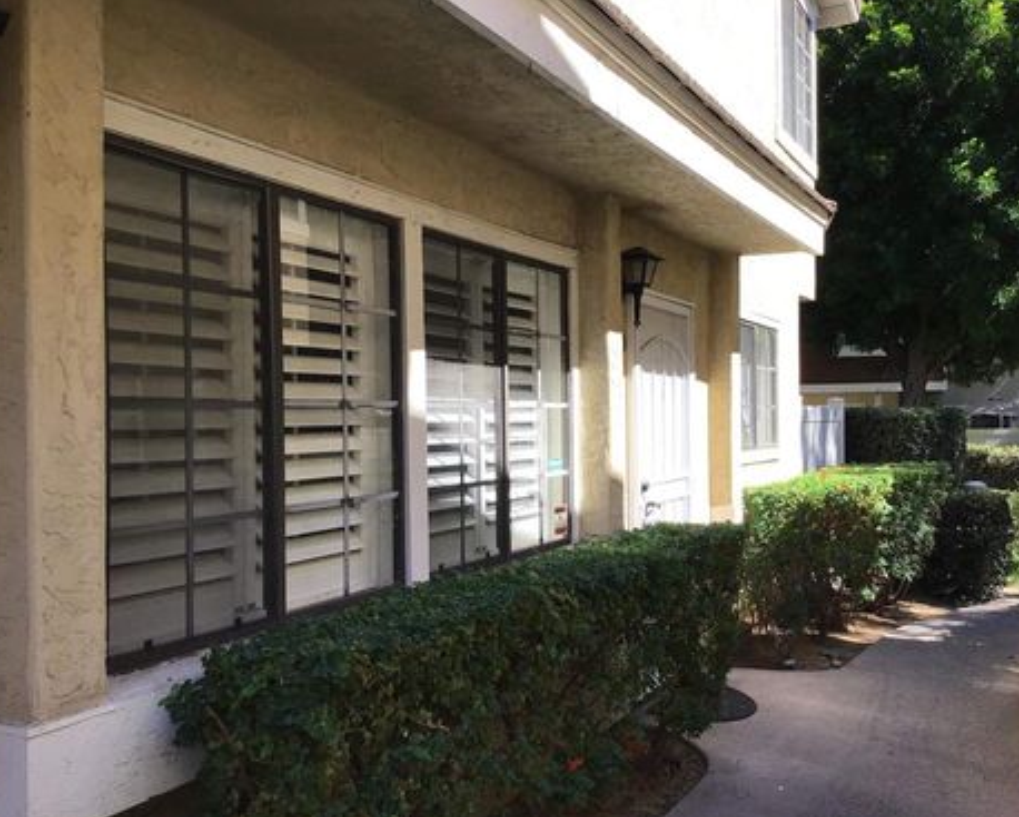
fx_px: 996
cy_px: 413
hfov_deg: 54.2
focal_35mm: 33
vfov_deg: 44.6
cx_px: 527
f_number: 2.4
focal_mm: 3.3
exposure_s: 1/473
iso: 25
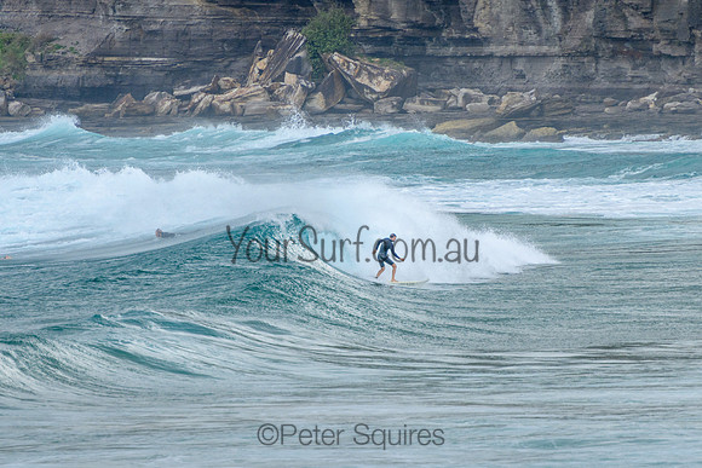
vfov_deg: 2.5
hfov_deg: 3.7
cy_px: 234
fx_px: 10728
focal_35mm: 550
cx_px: 351
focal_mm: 400
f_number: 5.6
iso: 720
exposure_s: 1/2000
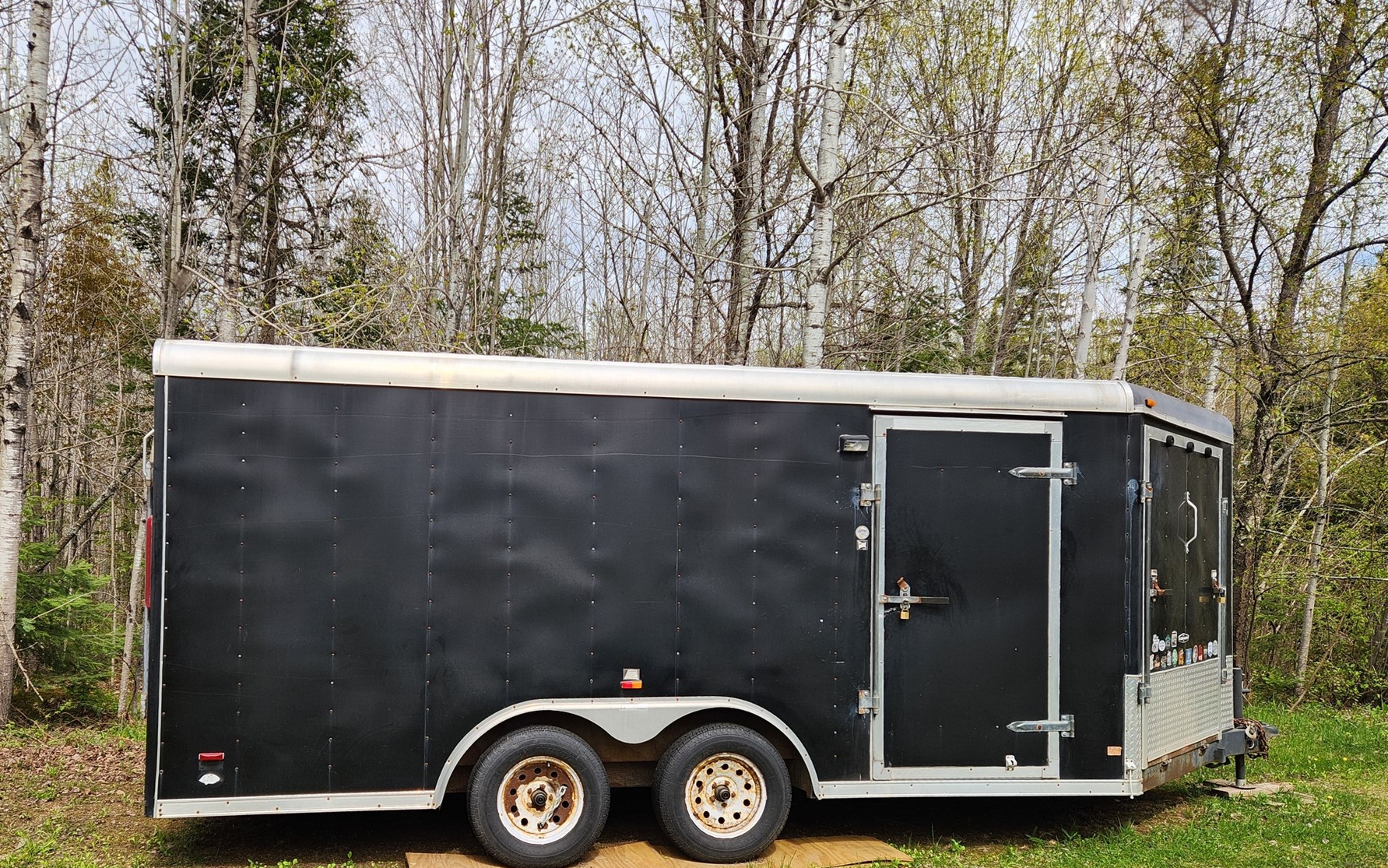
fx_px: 1059
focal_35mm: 28
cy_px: 561
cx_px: 594
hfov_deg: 66.1
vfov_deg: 44.1
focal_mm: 5.4
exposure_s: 1/924
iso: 20
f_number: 1.8
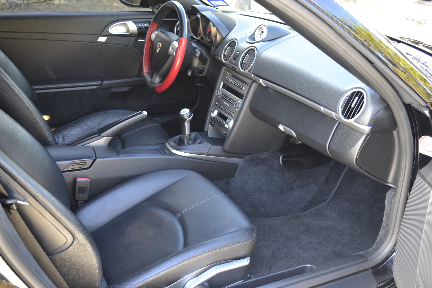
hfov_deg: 49.6
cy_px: 144
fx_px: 468
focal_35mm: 39
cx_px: 216
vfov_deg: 34.2
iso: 900
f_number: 4.2
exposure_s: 1/60
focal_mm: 26
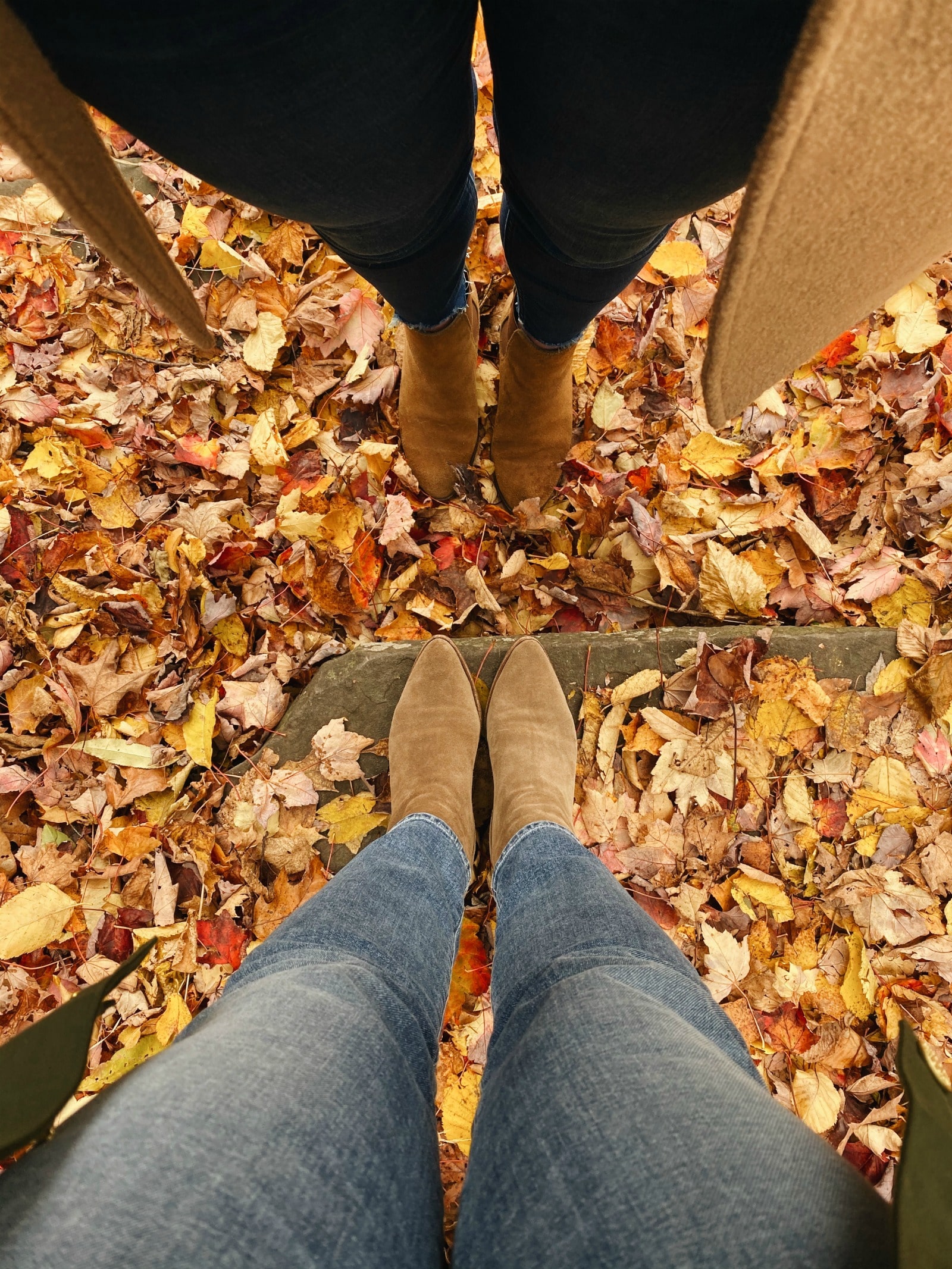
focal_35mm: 26
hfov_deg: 53.1
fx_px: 953
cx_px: 476
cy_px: 634
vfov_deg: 67.3
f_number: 1.8
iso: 64
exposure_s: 1/122
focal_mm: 4.25
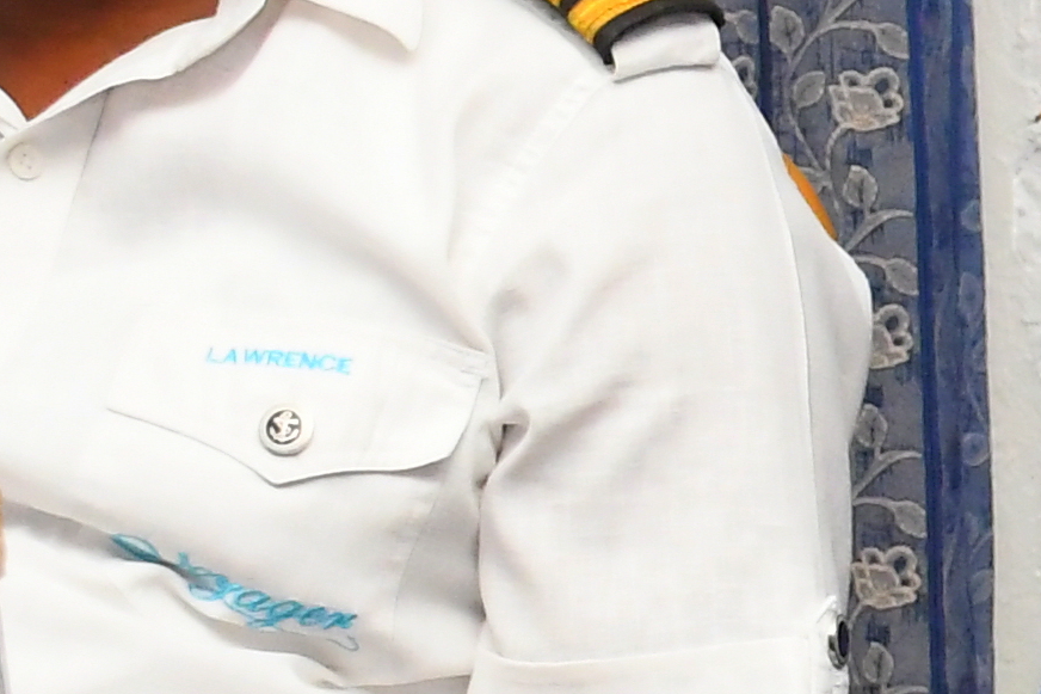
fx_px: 7198
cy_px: 486
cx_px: 2496
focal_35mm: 249
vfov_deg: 5.5
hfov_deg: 7.7
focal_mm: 26
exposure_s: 1/250
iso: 2000
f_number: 6.3
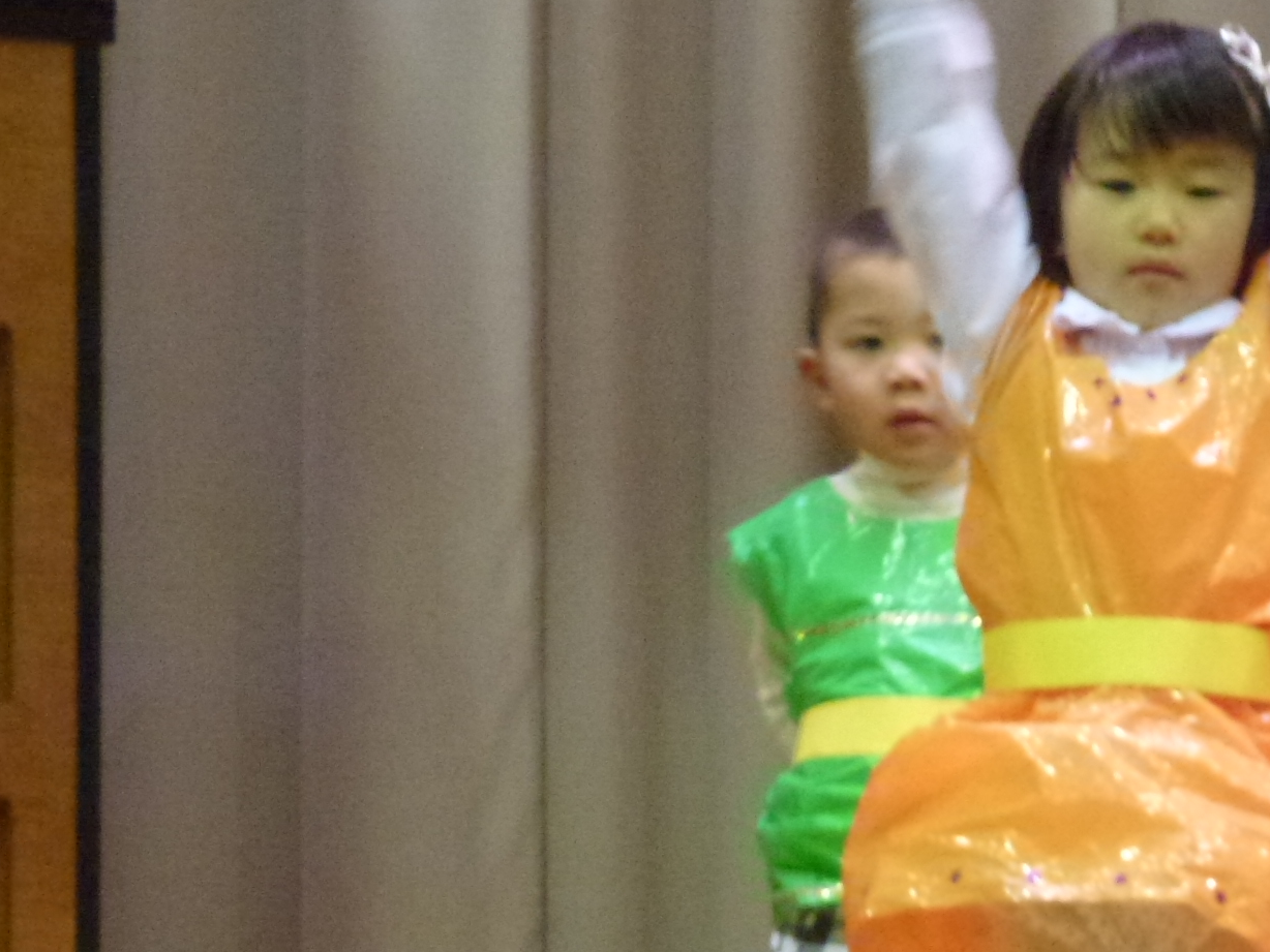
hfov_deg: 6.1
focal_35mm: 323
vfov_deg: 4.6
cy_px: 804
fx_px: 11850
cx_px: 1254
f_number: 5.3
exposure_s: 1/15
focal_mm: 27.7
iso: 800
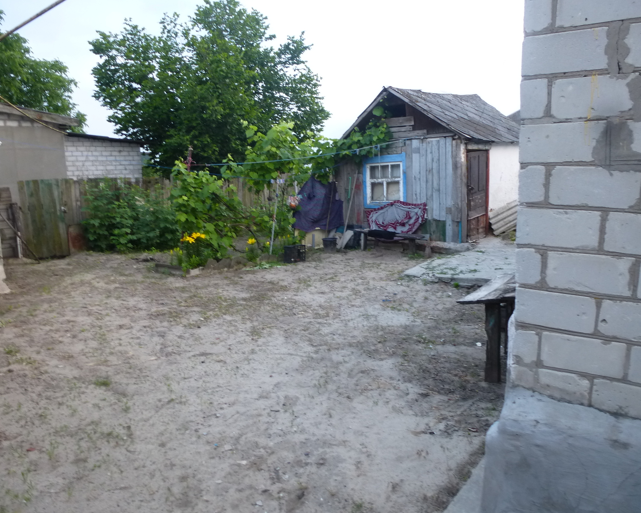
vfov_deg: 54.9
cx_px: 314
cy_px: 261
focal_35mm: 26
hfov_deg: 66.0
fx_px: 493
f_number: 3.3
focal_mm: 4.3
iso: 200
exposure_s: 1/60
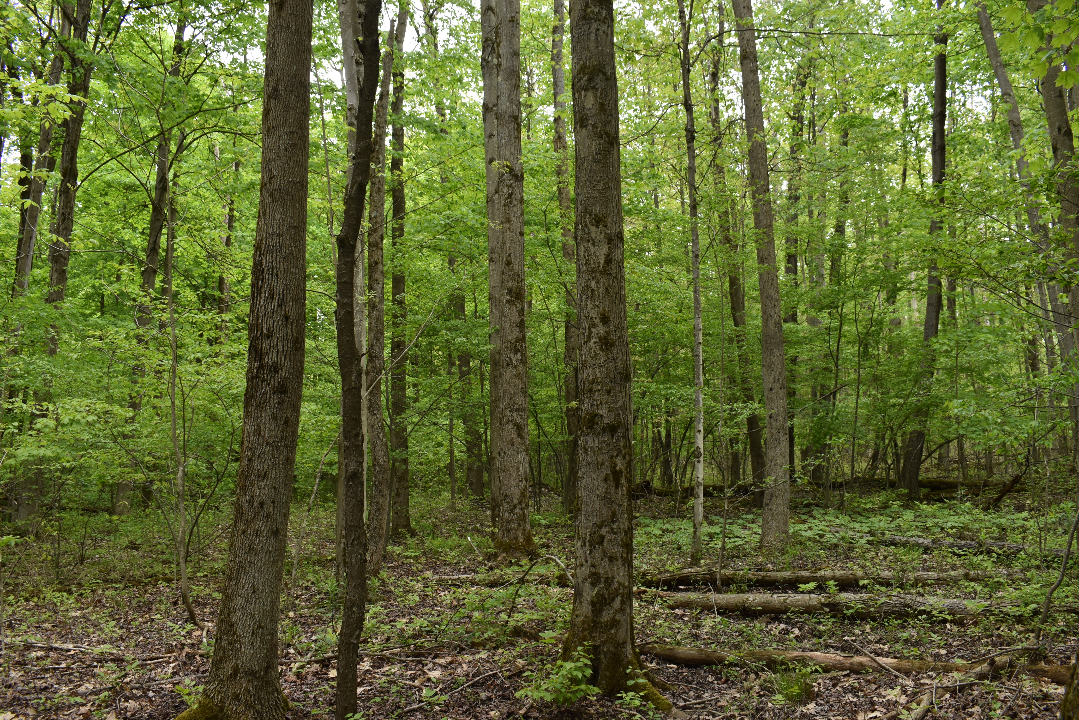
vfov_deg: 40.0
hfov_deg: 57.2
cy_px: 360
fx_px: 989
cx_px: 540
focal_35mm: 33
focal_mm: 22
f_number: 6.3
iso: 400
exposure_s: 1/160
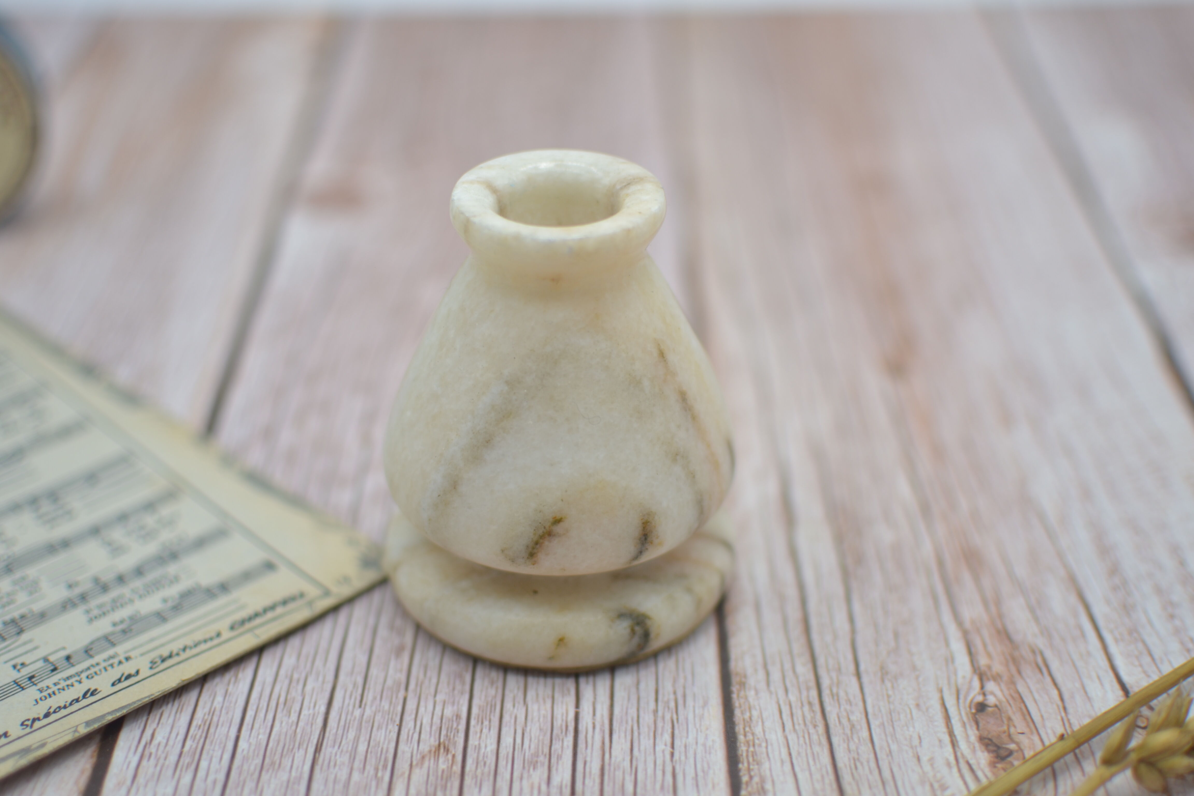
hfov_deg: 37.9
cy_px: 398
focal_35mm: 52
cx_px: 597
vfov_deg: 25.8
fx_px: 1741
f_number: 1.8
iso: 100
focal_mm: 35
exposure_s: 1/500
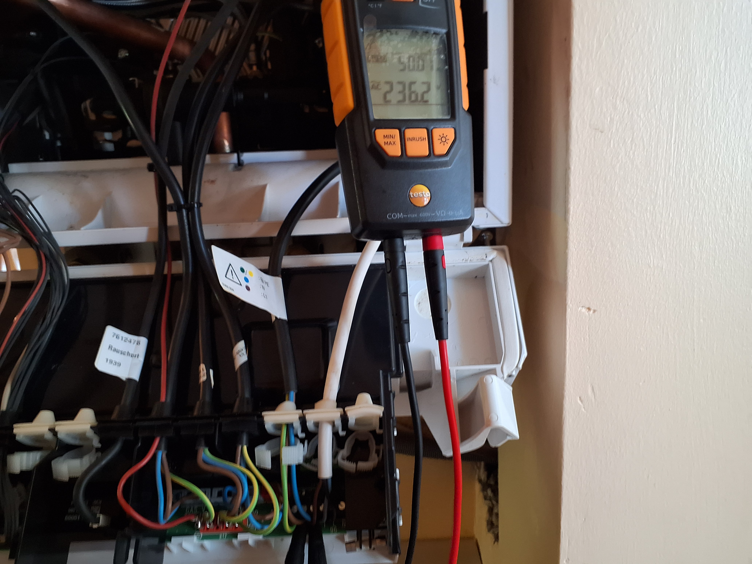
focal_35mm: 27
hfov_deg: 65.3
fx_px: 587
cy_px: 282
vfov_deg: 51.4
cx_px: 376
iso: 160
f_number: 1.9
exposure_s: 1/33
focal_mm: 3.58
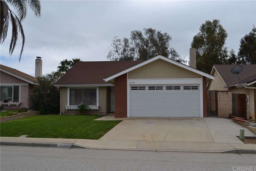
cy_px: 86
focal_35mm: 39
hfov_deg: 49.5
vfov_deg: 34.2
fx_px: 277
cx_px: 128
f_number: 8
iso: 100
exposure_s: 1/250
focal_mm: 26
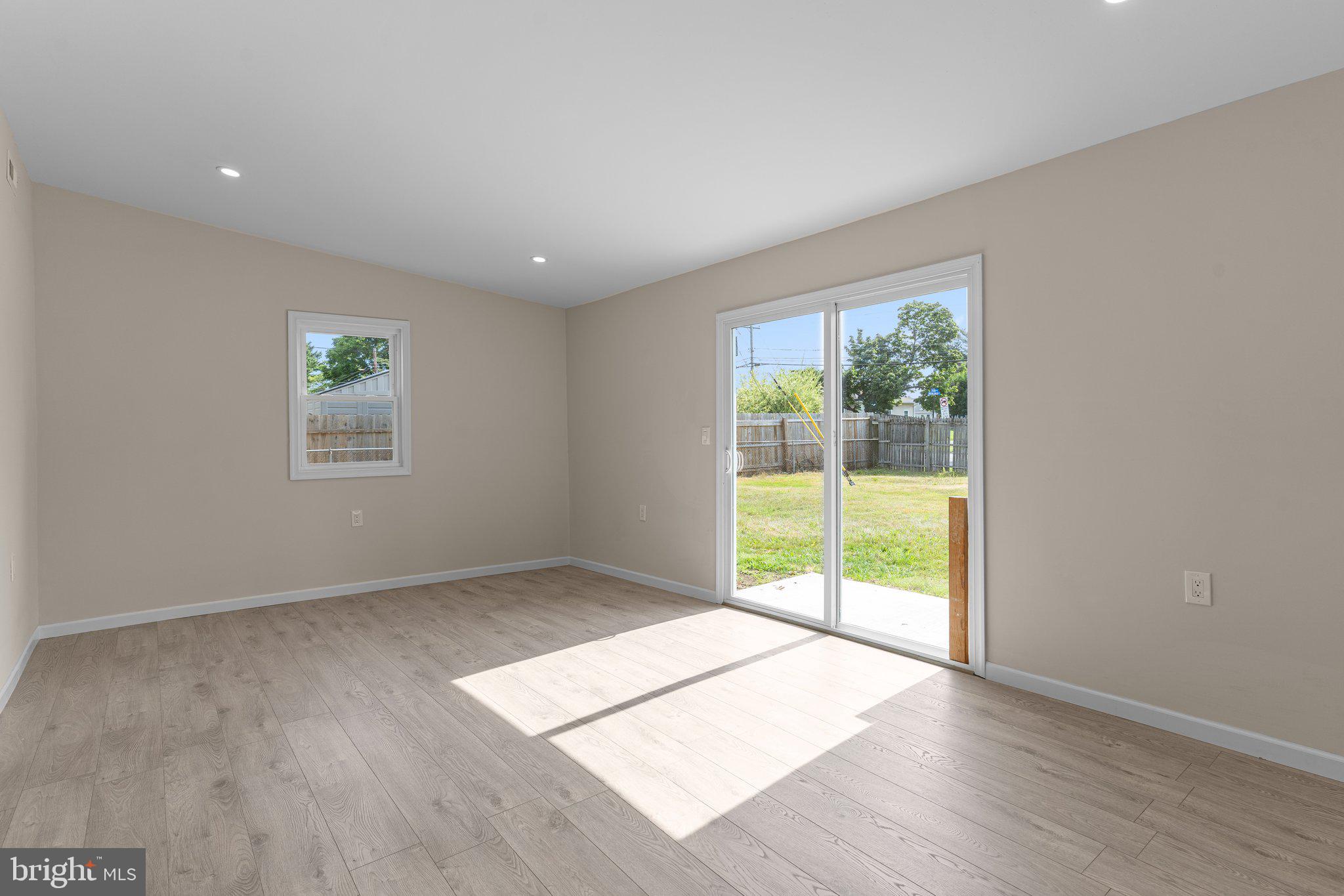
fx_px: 635
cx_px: 672
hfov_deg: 93.3
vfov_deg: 70.4
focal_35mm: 17
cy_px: 448
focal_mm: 17
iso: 400
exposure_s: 1/60
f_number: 8
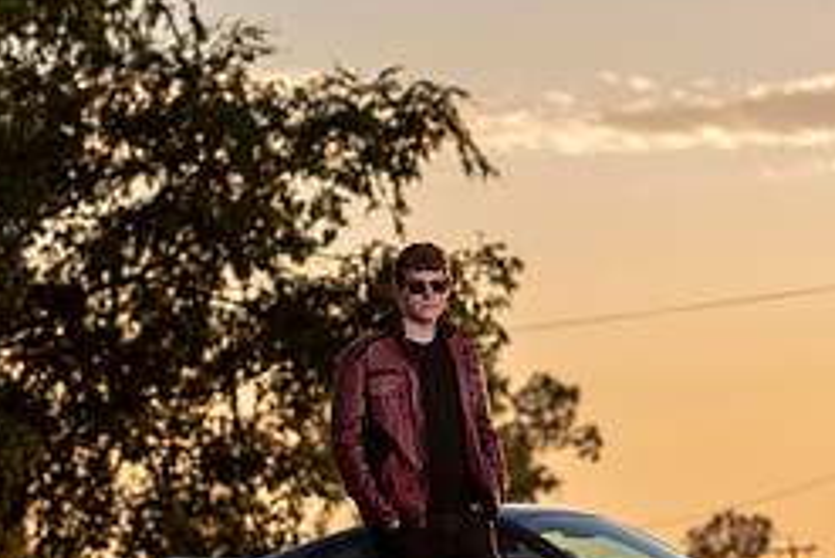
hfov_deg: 7.0
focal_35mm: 294
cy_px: 235
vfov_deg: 4.7
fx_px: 6823
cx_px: 494
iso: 50
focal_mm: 125
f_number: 4
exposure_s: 1/250
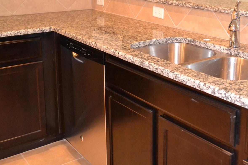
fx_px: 324
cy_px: 23
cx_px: 172
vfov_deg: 27.8
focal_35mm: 47
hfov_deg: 41.2
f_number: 3.5
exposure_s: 1/60
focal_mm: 18
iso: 3200
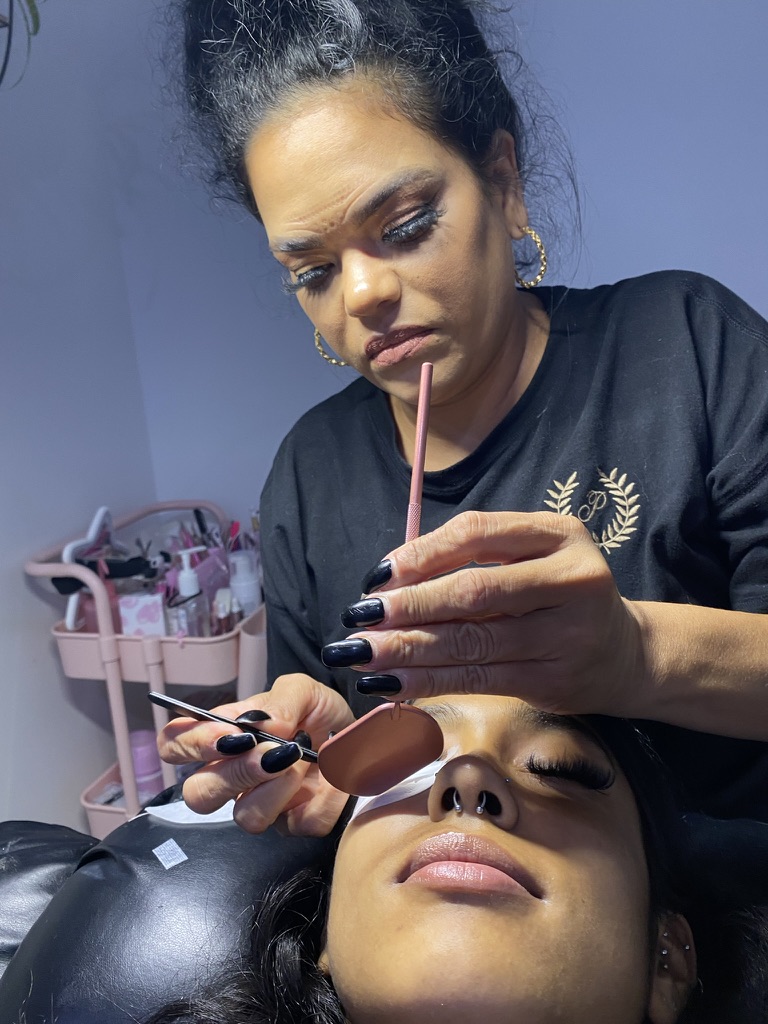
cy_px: 512
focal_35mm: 26
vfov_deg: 67.3
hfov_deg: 53.1
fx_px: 769
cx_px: 384
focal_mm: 4.25
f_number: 1.8
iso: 100
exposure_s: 1/60
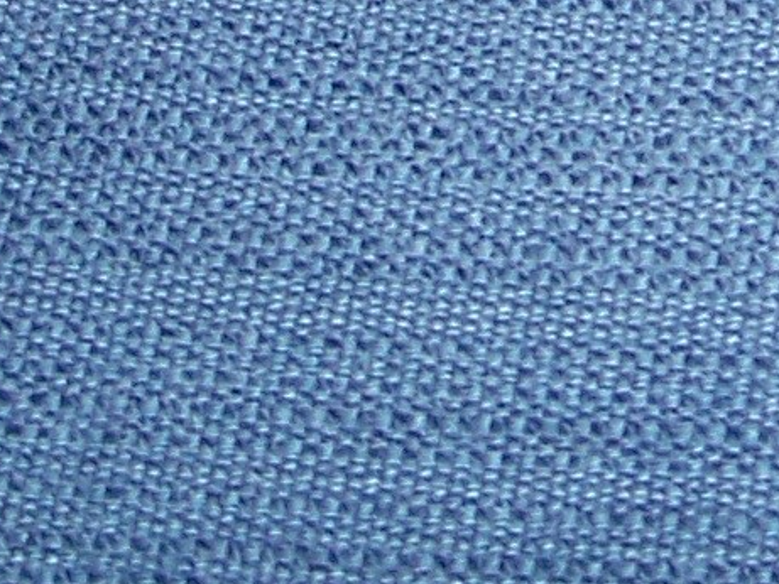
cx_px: 1435
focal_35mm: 262
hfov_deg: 7.3
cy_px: -1419
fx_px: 5898
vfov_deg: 5.2
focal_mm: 7.8
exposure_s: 1/60
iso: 125
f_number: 2.8
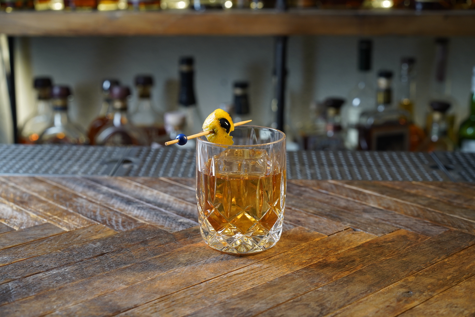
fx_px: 726
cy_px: 158
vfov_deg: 24.6
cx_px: 238
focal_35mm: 55
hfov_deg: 36.2
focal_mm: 55
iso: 640
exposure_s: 1/125
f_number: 5
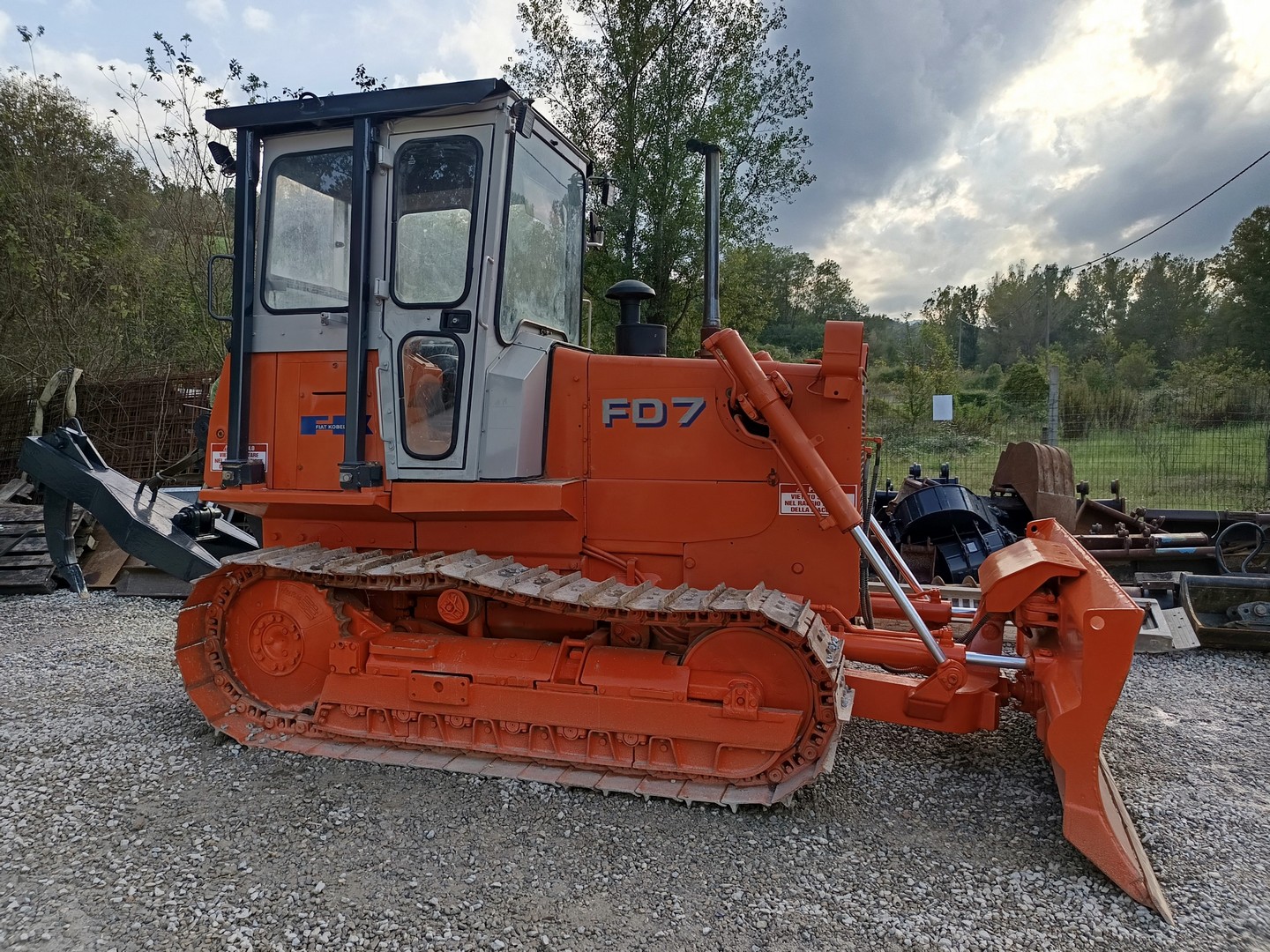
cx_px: 635
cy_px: 476
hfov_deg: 71.6
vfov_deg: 56.8
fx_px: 881
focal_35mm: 24
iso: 73
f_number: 1.7
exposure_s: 1/100
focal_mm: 5.31
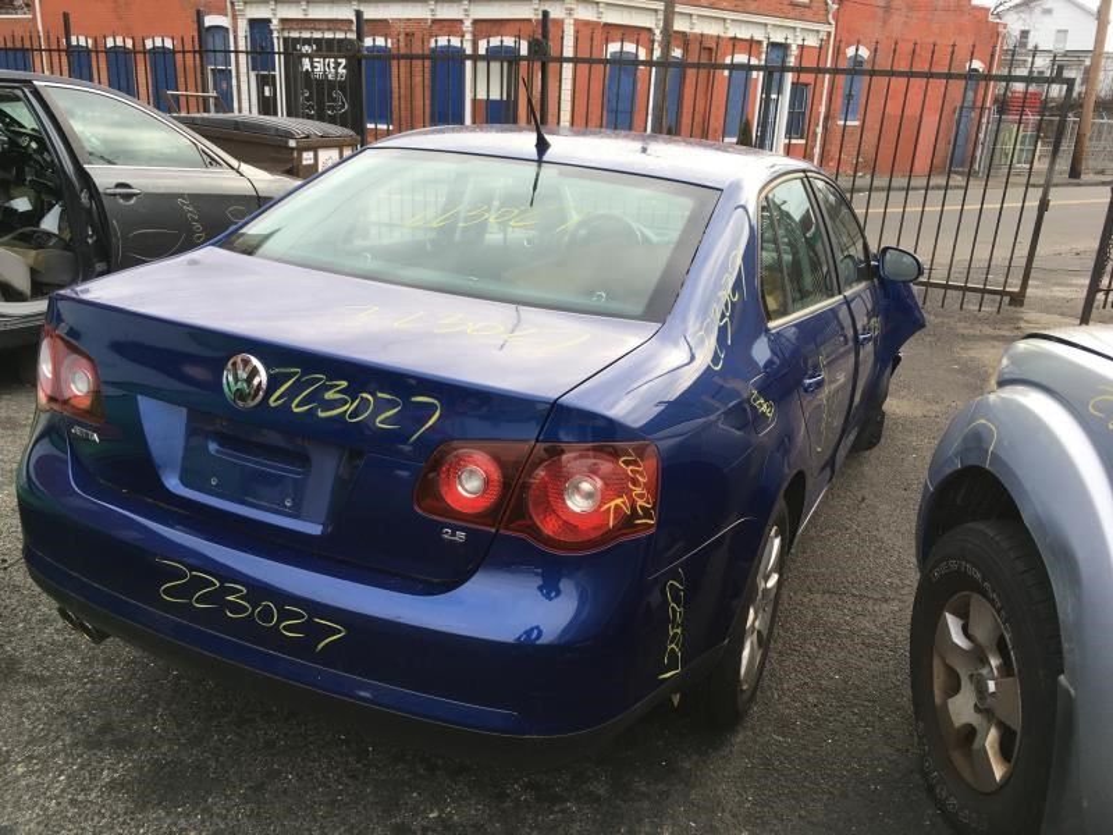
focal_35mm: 29
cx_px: 556
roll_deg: -2.5
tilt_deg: -14.8
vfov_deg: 48.2
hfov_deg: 61.7
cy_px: 418
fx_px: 932
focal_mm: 4.15
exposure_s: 1/178
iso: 25
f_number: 2.2
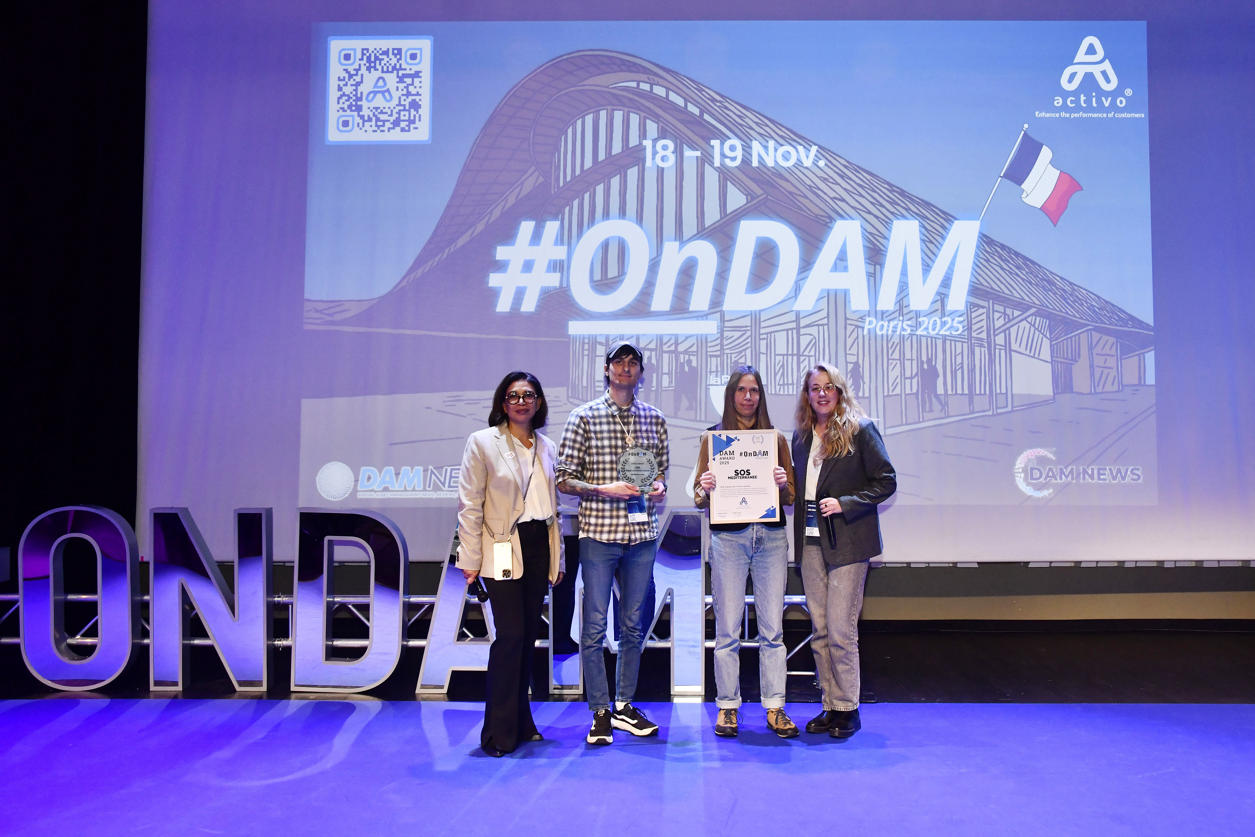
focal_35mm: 30
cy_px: 418
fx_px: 1046
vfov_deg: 43.6
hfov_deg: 61.9
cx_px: 628
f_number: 5
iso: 1250
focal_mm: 20
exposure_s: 1/125
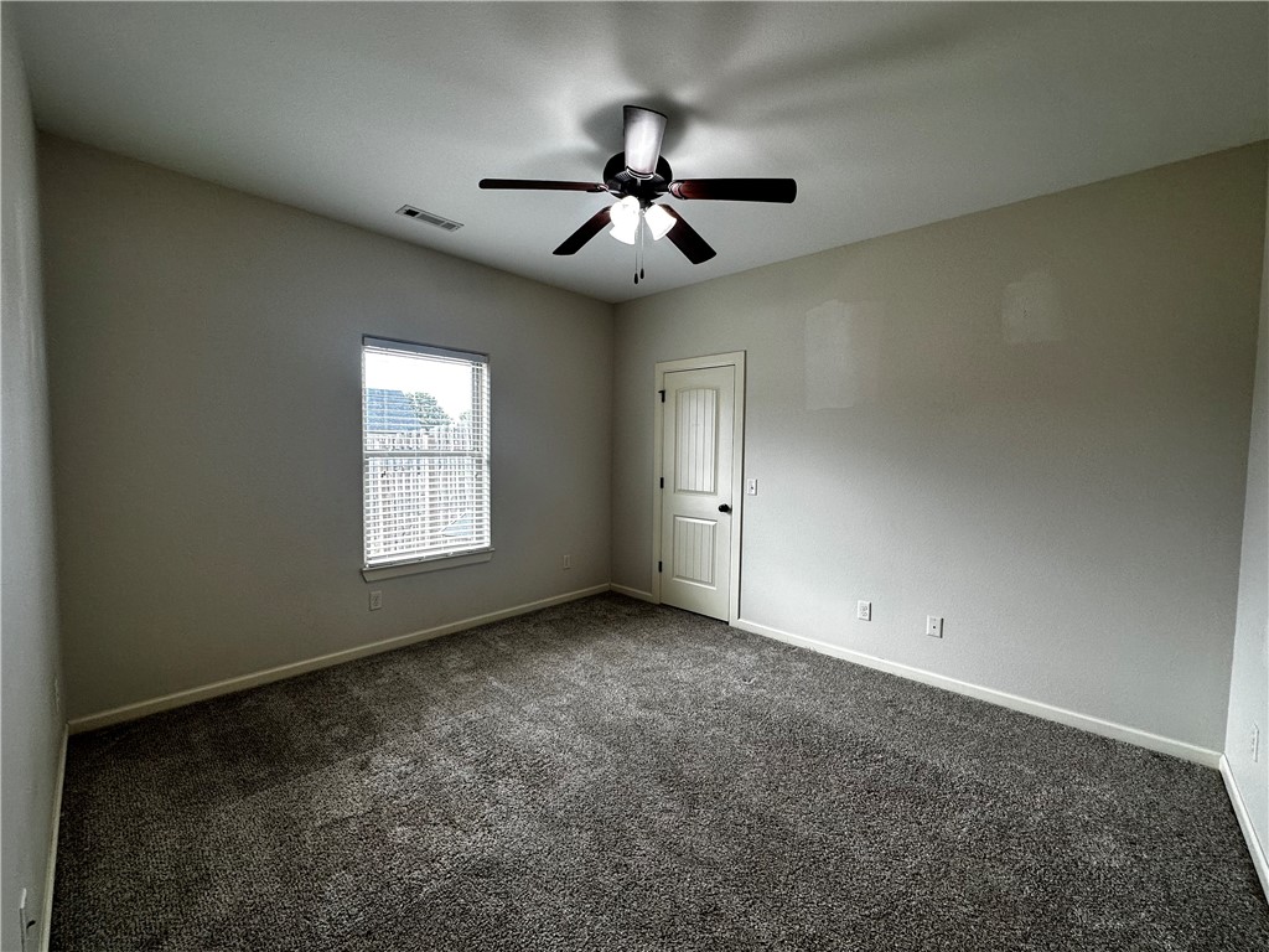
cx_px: 634
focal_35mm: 14
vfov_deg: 85.7
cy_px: 476
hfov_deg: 102.1
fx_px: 513
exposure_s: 1/120
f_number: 2.2
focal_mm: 2.22
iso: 100
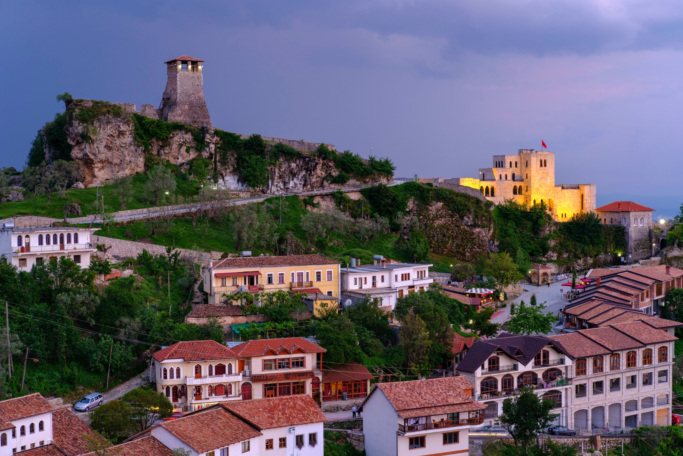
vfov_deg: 25.5
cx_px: 342
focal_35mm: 53
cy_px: 228
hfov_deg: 37.5
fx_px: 1005
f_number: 9
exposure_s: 1
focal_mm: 35
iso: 200
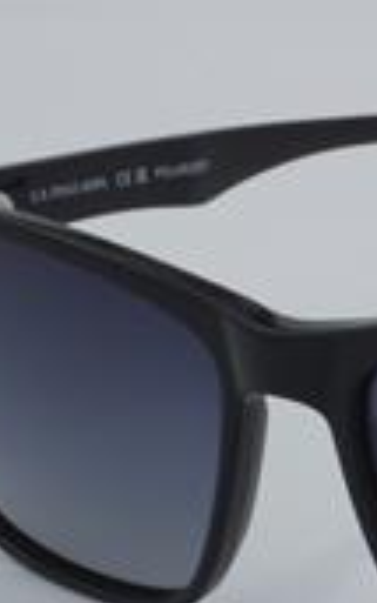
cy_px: 434
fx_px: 2648
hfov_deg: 8.0
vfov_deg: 13.0
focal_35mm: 161
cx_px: 553
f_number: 32
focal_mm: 45
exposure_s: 1/4
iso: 100
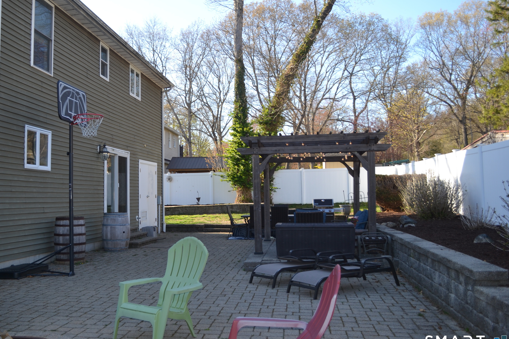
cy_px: 159
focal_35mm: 34
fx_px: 481
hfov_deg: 55.6
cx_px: 222
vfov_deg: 38.9
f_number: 4.5
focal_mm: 20
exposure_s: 1/200
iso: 100
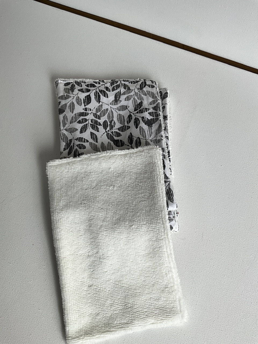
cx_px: 129
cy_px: 172
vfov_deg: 61.7
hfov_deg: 48.2
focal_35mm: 29
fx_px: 288
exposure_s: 1/206
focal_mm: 3
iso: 16
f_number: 1.8
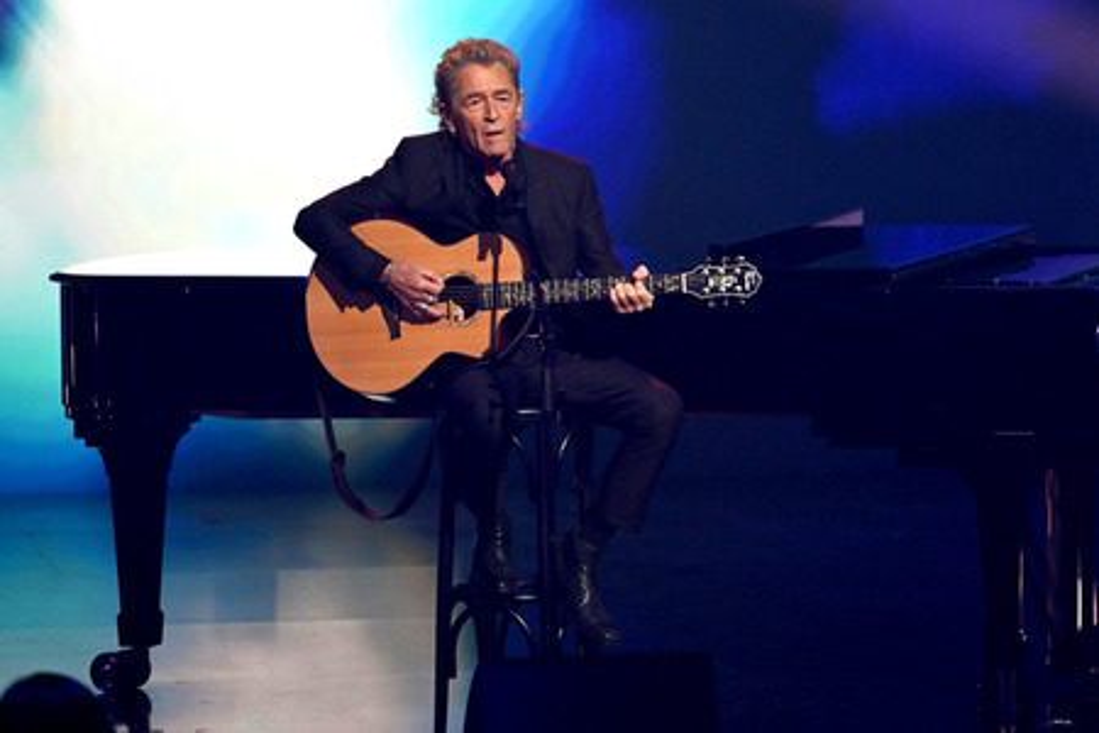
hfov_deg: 10.3
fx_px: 6105
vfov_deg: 6.9
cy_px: 366
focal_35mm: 200
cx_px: 550
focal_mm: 200
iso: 1600
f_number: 2.8
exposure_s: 1/400
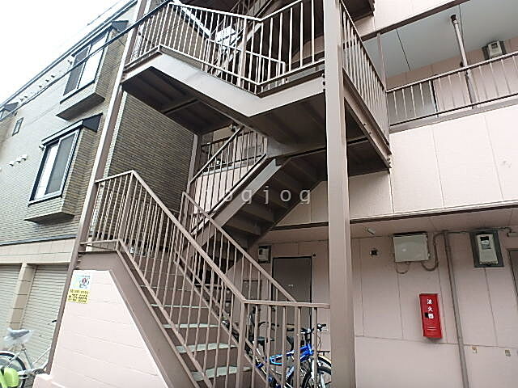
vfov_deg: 63.4
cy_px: 194
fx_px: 314
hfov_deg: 79.0
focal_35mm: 21
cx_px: 259
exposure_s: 1/60
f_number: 3.5
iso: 160
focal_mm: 3.7
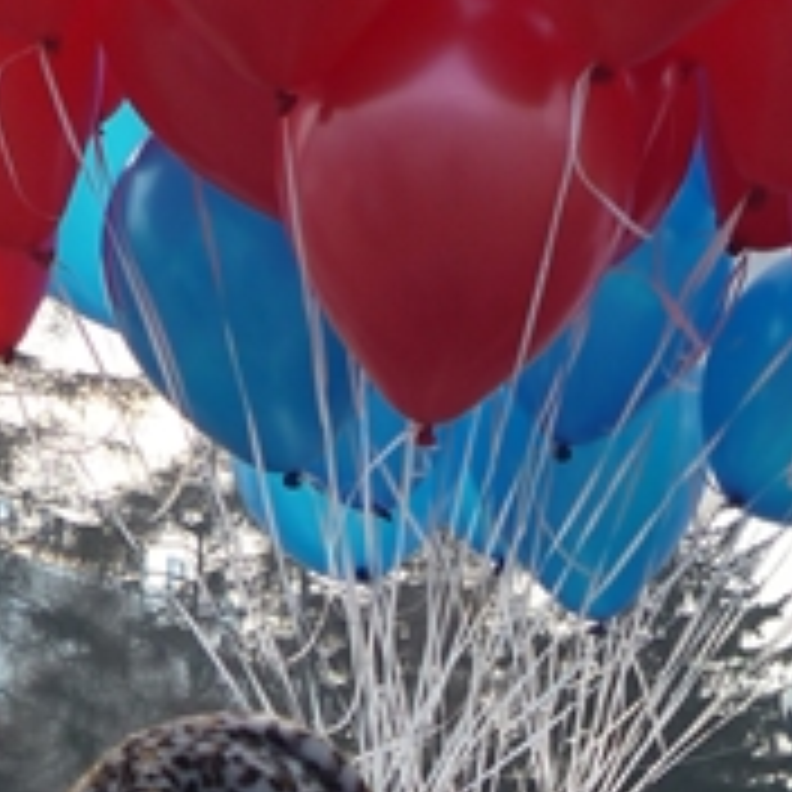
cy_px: 994
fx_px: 3003
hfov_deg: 15.0
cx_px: 610
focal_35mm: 116
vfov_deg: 14.5
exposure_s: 1/125
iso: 80
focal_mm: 5.5
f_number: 2.8
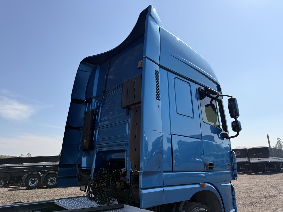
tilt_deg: +16.6
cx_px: 142
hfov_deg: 71.6
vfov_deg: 56.8
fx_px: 196
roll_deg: +1.4
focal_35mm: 24
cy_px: 106
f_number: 1.78
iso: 80
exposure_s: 1/5714
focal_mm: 6.76
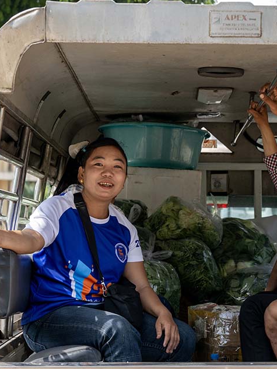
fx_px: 1088
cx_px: 226
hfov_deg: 14.4
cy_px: 185
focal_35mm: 102
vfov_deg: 19.3
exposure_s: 1/400
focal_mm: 70
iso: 450
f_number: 5.6
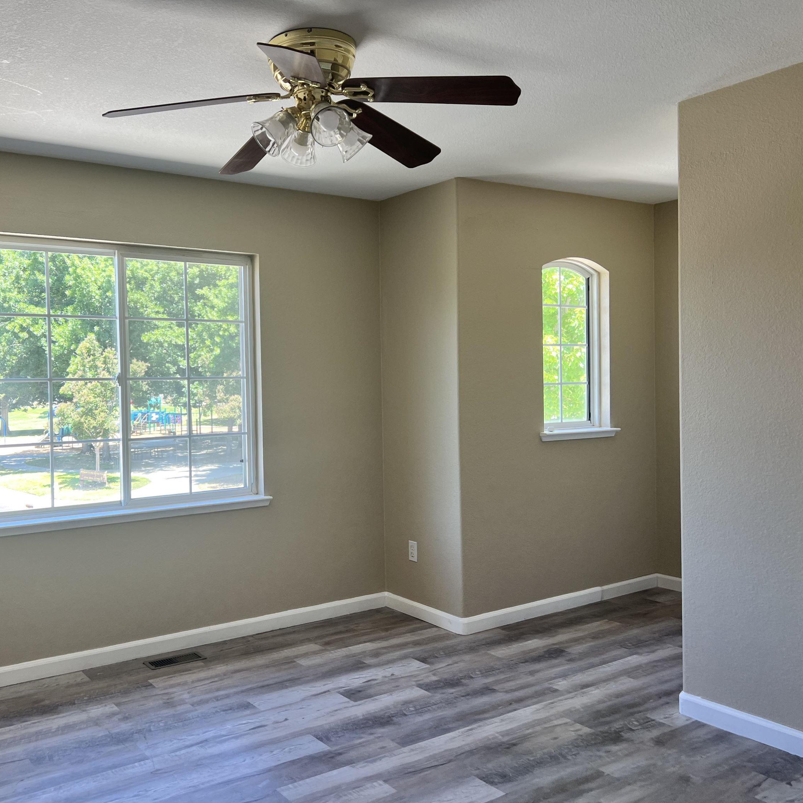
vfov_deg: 52.5
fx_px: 814
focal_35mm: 31
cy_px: 399
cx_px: 312
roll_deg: +0.9
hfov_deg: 52.1
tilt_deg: -0.8
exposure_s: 1/120
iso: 40
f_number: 1.5
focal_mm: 5.7
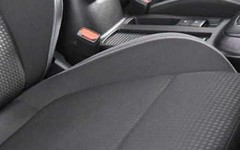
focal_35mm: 90
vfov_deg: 14.1
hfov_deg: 23.0
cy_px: -20
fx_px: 588
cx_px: 89
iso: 5000
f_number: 2.8
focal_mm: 20
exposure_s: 1/30
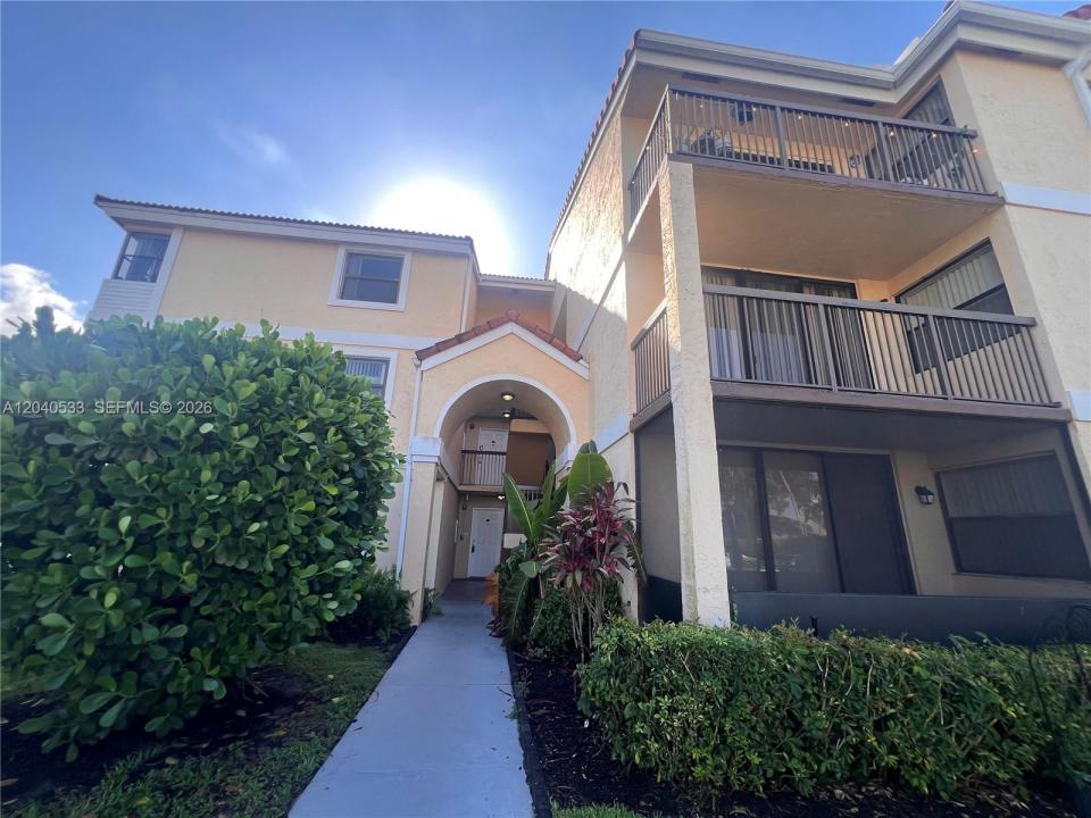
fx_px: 410
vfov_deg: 89.9
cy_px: 409
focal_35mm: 13
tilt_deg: +17.5
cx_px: 546
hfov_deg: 106.2
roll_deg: -2.6
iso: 32
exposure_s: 1/363
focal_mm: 1.57
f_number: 1.8
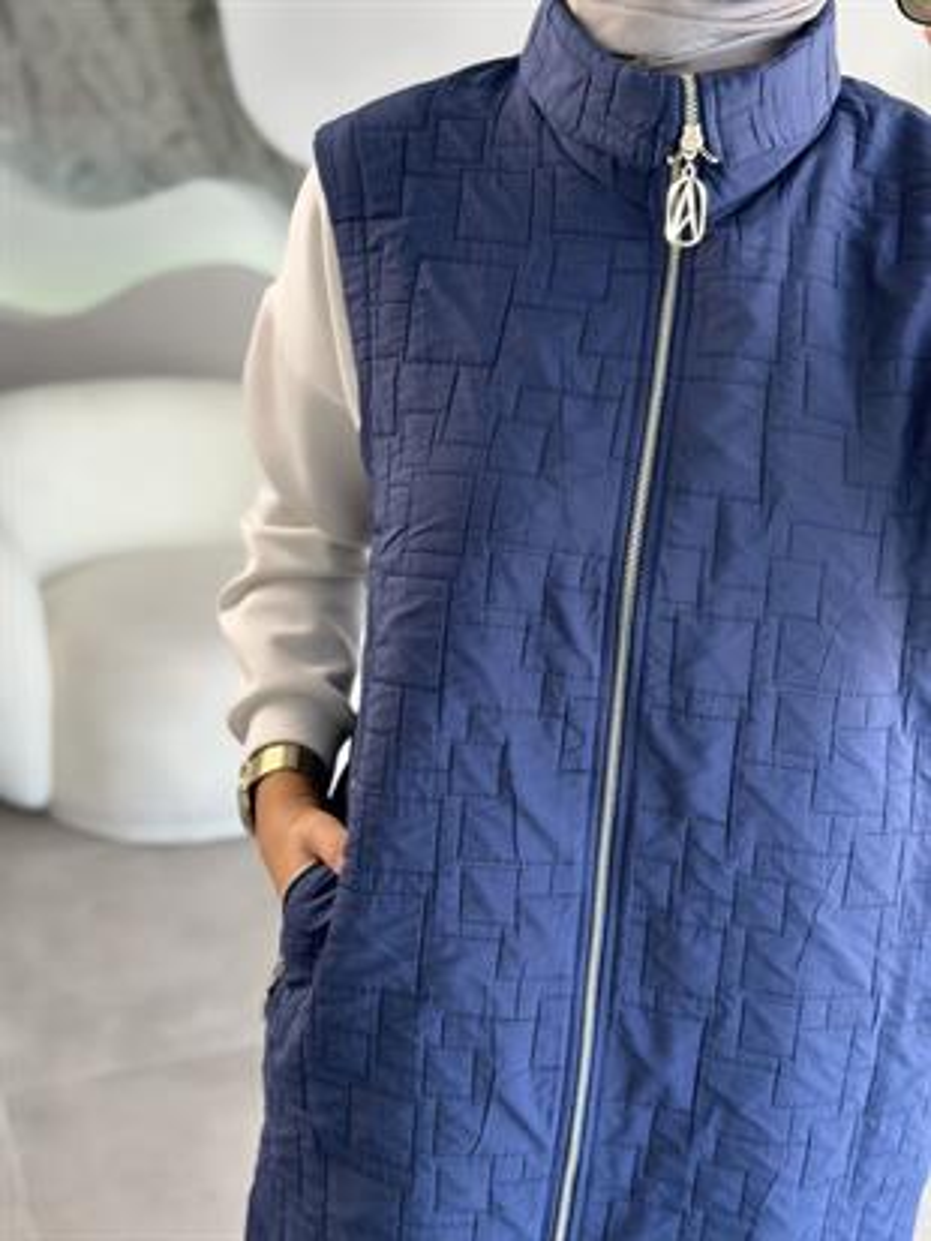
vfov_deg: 39.6
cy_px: 620
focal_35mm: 48
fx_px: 1720
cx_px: 466
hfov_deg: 30.3
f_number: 1.78
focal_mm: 6.86
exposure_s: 1/149
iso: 80
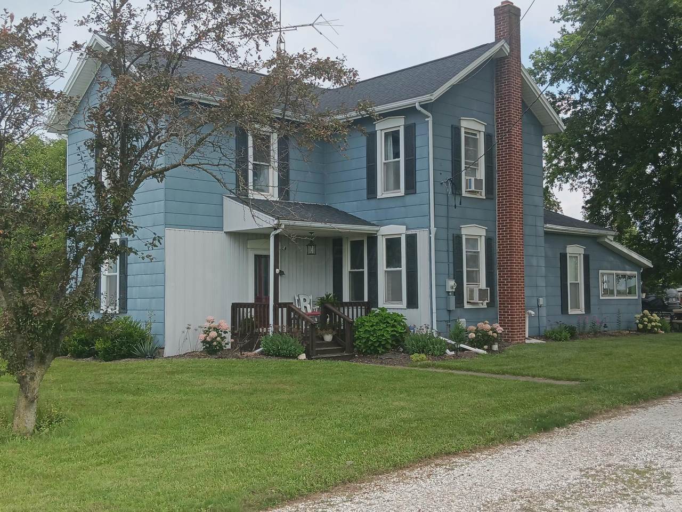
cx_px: 341
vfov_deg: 53.1
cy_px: 256
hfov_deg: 67.3
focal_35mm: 26
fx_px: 512
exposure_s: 1/500
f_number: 1.8
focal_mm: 3.98
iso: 20
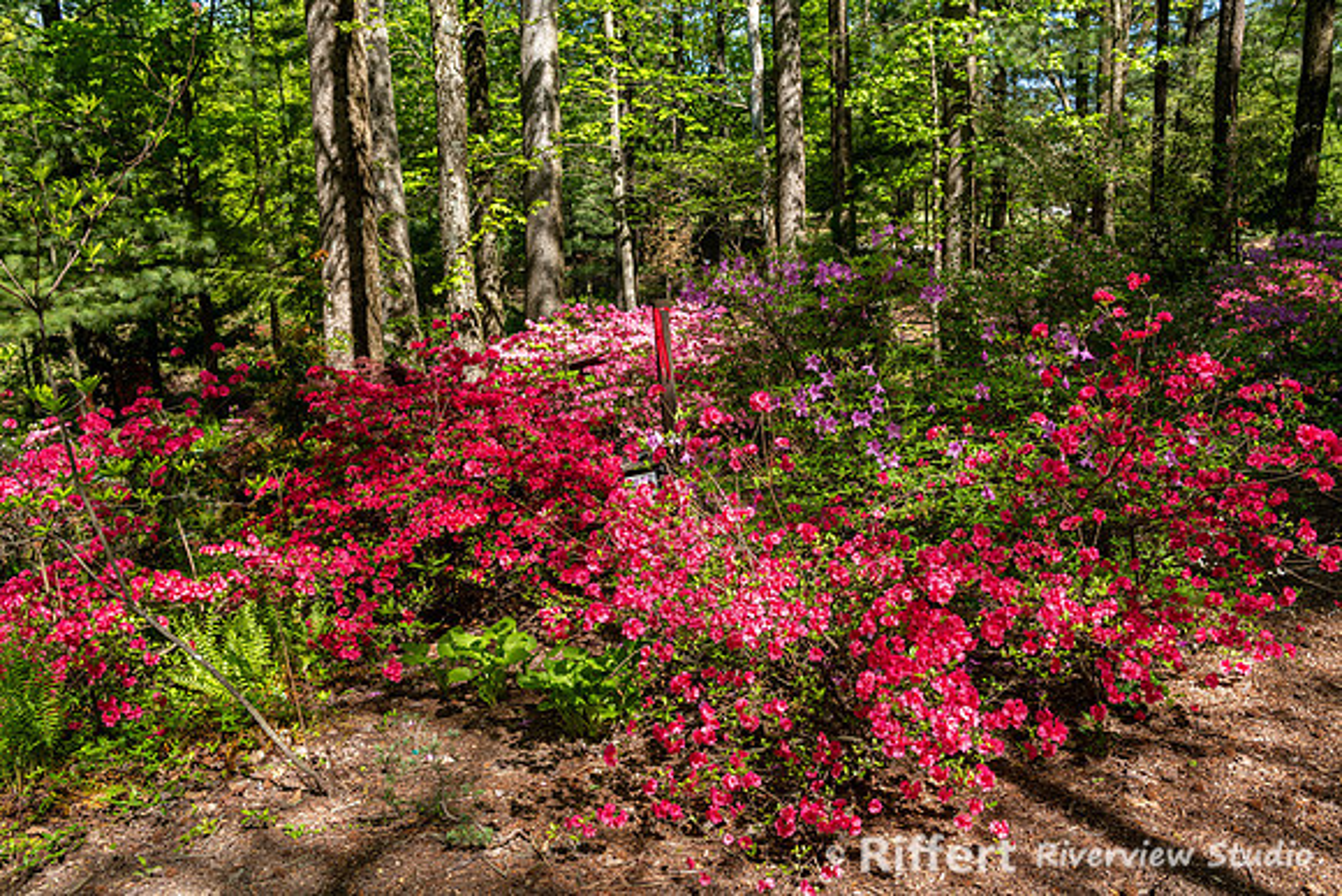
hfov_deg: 60.3
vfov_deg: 42.3
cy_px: 448
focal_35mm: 31
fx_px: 1156
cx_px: 671
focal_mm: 31
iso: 180
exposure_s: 1/160
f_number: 8
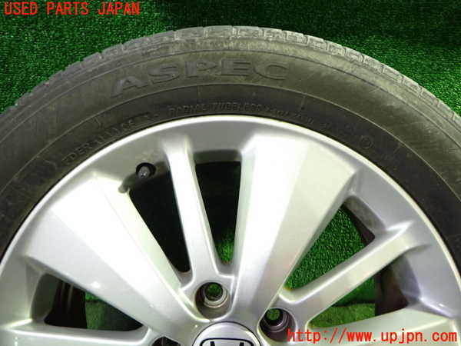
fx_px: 333
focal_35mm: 25
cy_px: 173
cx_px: 230
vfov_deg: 54.9
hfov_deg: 69.4
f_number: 2
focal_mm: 4.5
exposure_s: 1/30
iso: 400
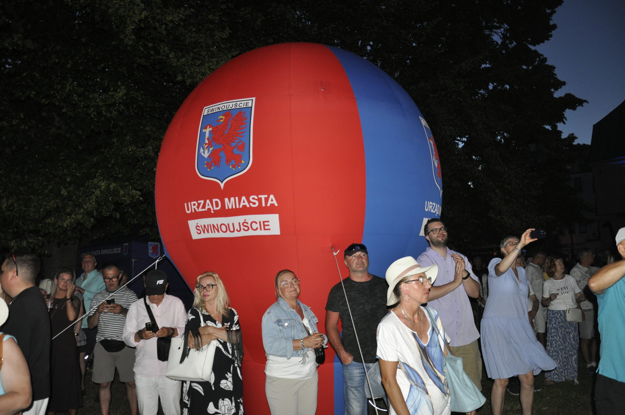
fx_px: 468
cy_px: 208
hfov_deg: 67.4
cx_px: 312
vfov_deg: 47.8
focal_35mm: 27
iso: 800
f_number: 3.5
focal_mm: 18
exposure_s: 1/60
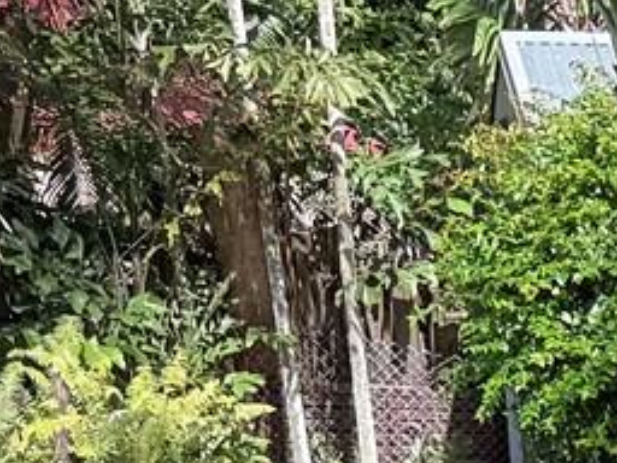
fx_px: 2674
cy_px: 1059
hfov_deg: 11.3
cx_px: 1417
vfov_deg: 9.0
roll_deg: +0.1
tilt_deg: -16.0
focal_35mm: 150
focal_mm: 6.76
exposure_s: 1/735
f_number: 1.78
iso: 80
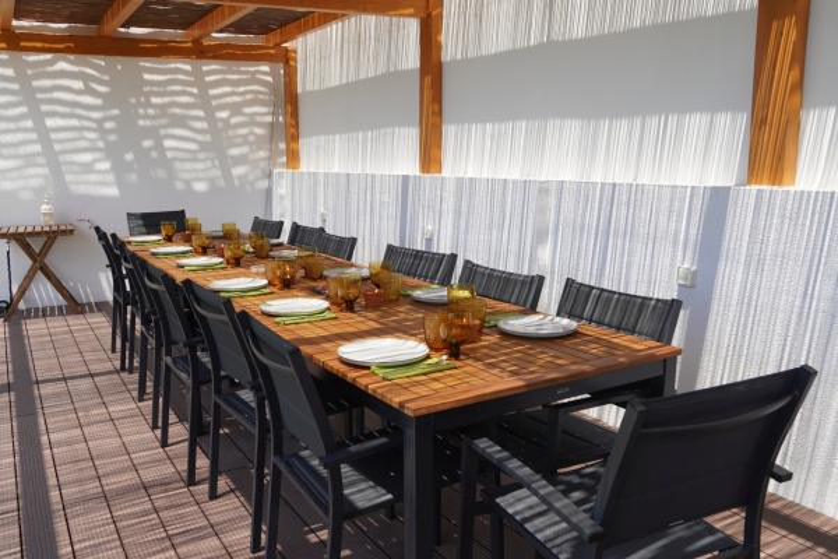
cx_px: 419
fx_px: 698
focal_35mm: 30
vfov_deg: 43.6
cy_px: 280
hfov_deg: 61.9
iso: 160
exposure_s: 1/160
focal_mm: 20
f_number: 7.1
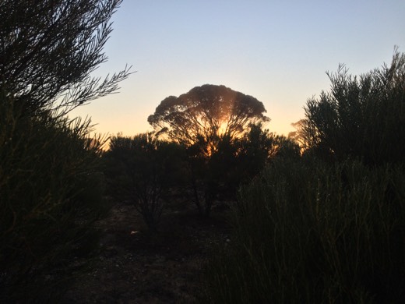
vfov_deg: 48.2
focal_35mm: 29
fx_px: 339
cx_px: 202
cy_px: 152
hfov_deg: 61.7
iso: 32
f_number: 2.2
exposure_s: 1/774
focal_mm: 4.15
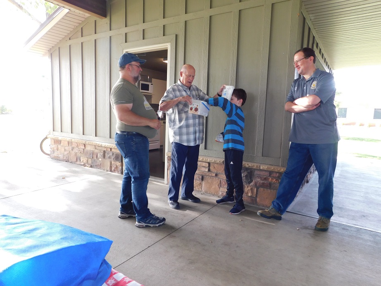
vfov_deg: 58.9
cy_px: 143
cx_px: 190
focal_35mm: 23
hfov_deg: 73.9
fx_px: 253
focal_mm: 4
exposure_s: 1/40
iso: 125
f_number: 3
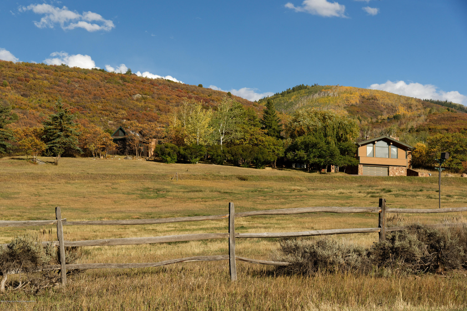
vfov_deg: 20.6
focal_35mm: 66
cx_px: 234
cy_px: 156
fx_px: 856
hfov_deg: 30.5
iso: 200
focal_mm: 66
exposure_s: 1/320
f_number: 8
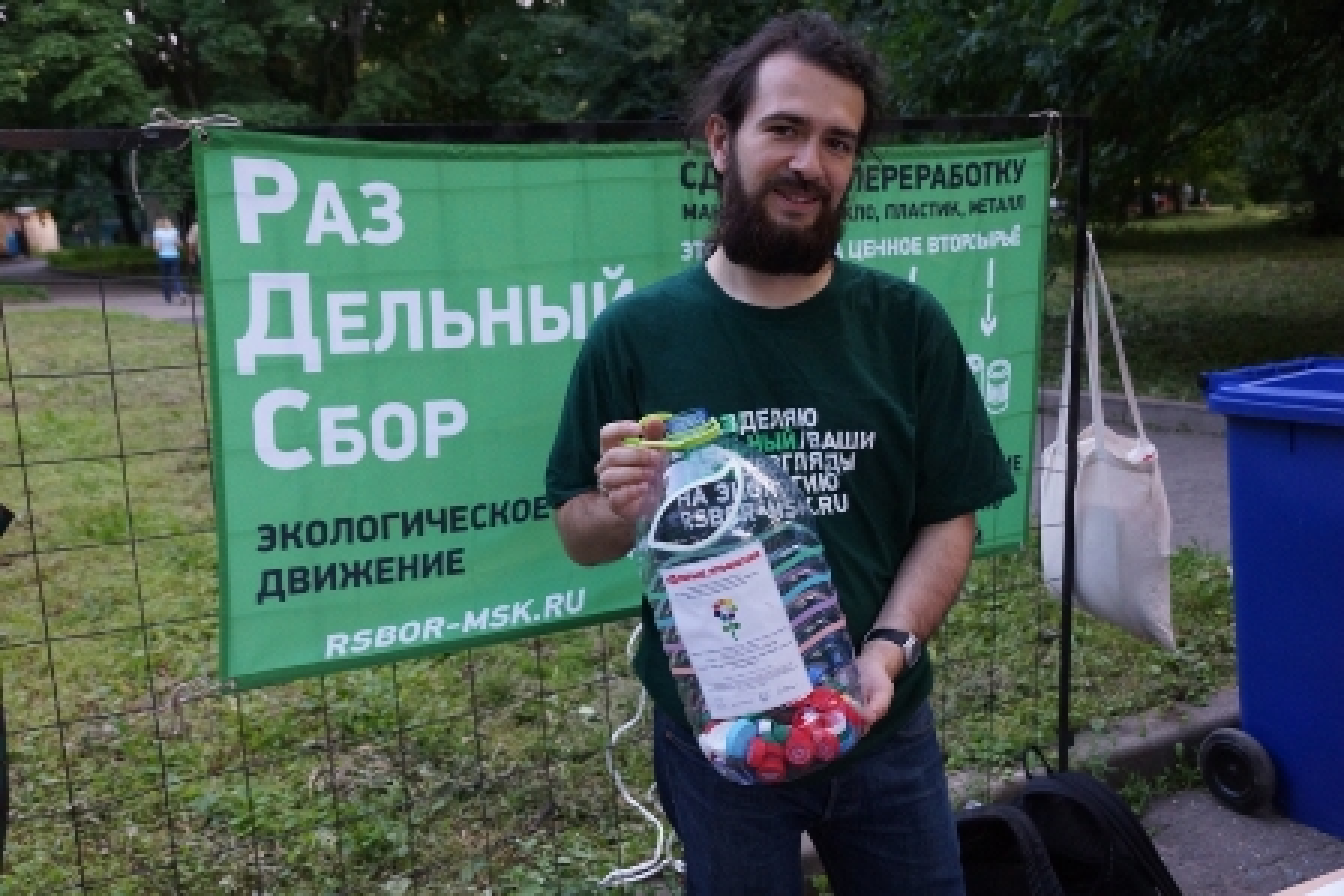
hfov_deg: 53.1
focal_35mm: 36
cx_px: 672
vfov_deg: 36.9
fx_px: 1344
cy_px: 448
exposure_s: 1/125
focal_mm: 24
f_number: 5.6
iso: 1000
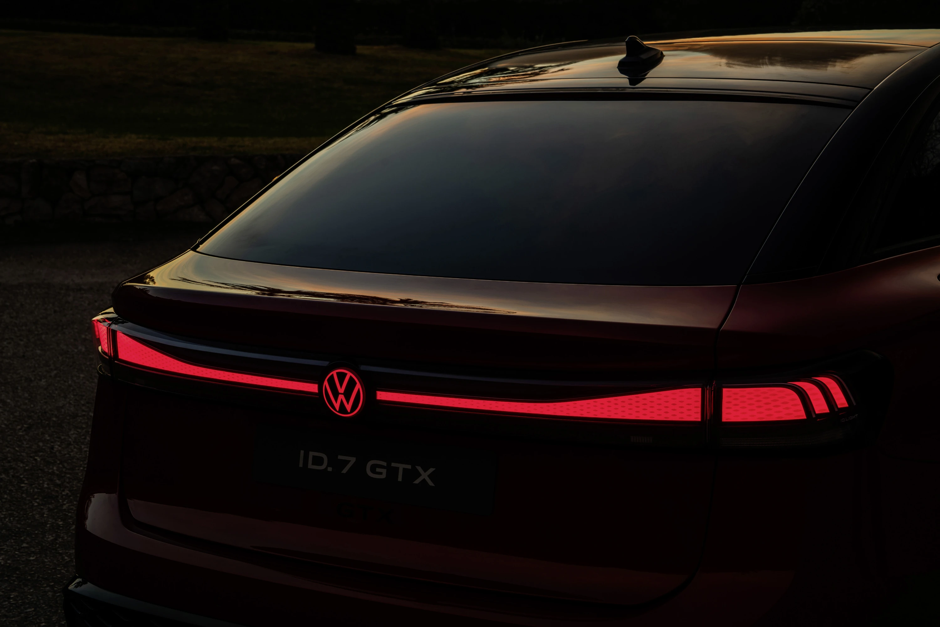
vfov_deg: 20.9
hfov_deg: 31.0
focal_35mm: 65
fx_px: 1697
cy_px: 314
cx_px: 470
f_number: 10
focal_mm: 65
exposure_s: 1/2.5
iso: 50
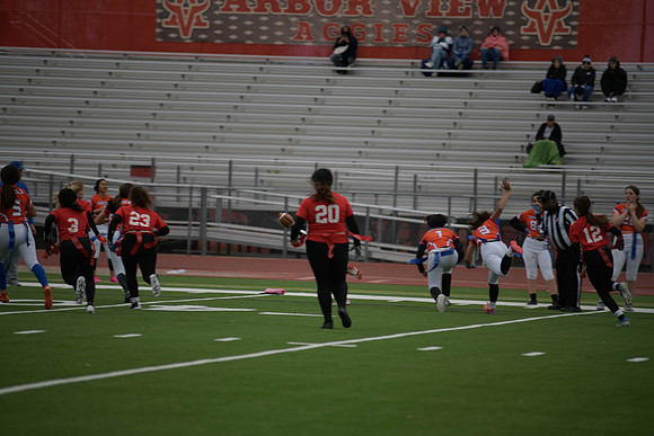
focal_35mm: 200
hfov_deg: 10.3
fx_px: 3634
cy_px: 218
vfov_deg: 6.9
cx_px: 327
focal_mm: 200
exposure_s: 1/200
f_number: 2.8
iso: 90
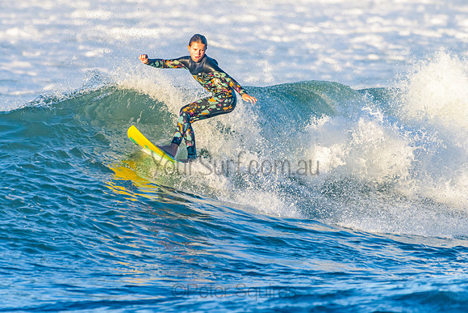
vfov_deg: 2.3
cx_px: 209
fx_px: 7906
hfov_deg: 3.4
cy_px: 123
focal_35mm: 608
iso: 450
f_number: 5.6
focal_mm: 500
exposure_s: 1/2000
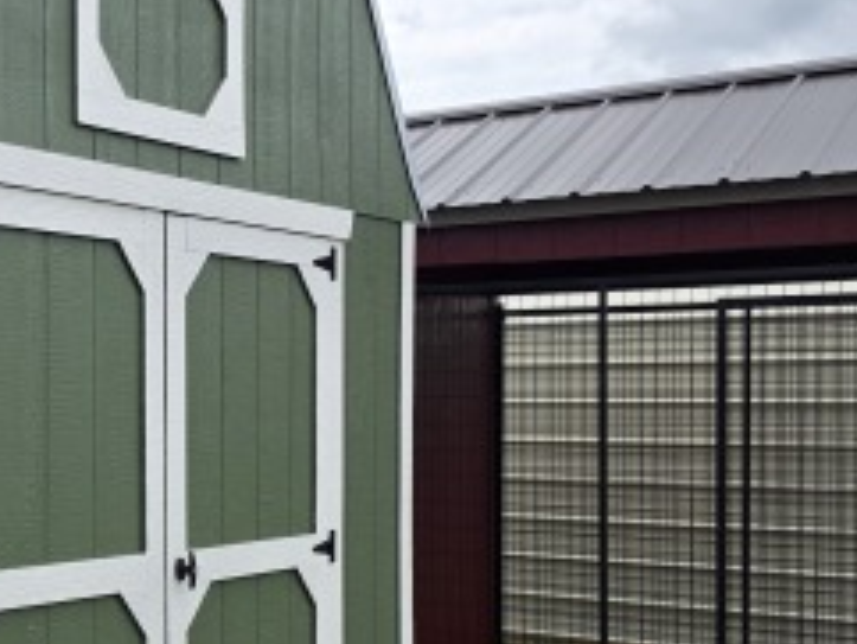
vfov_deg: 23.9
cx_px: -260
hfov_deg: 26.7
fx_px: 1511
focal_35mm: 61
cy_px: 427
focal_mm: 6.3
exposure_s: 1/3238
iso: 80
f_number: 1.7
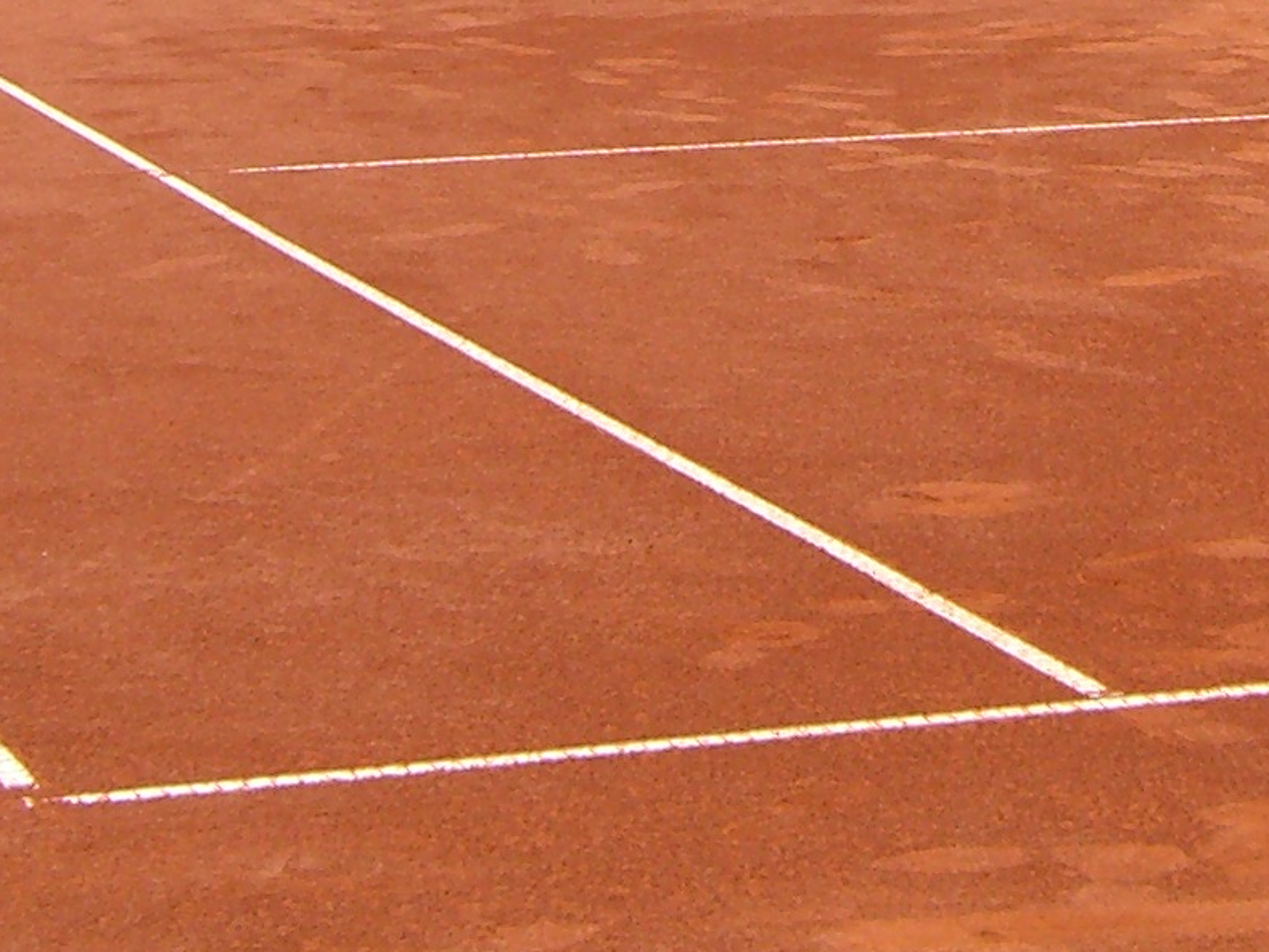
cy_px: -354
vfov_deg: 9.8
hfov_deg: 13.3
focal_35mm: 148
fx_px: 5426
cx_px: 933
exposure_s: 1/800
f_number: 2.8
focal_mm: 7.9
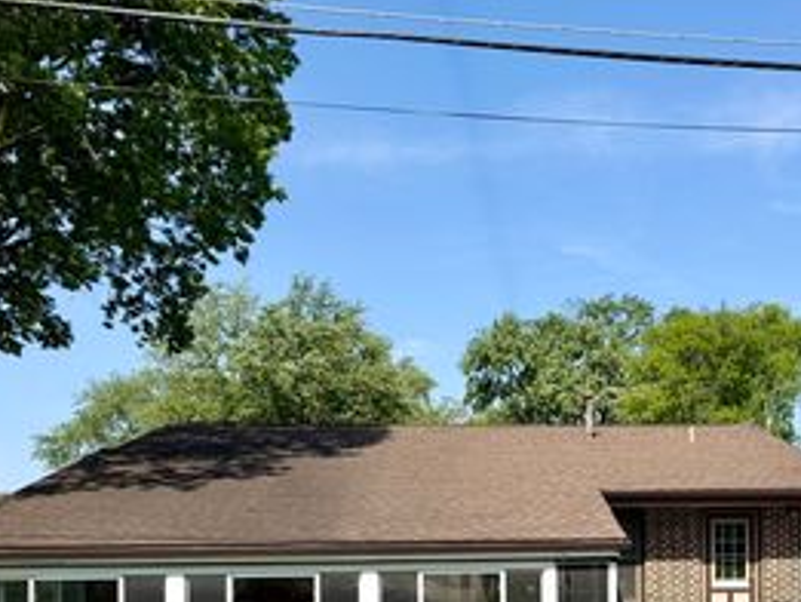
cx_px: 592
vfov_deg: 30.3
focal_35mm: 46
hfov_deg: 40.2
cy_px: 527
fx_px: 1065
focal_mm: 6.76
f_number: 1.78
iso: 80
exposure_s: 1/4975
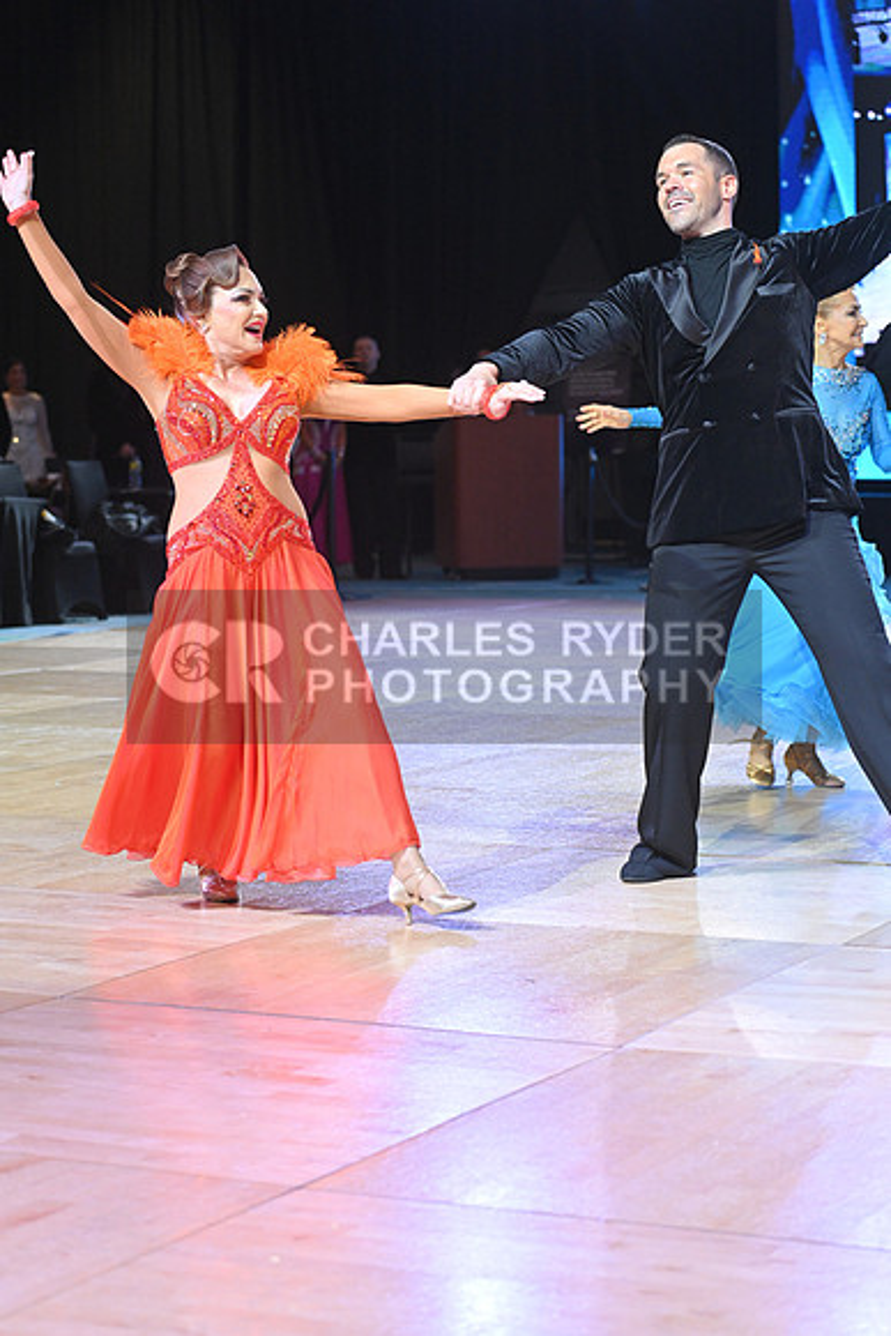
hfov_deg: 16.1
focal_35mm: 85
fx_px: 3153
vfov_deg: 23.9
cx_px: 446
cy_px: 668
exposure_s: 1/250
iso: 2000
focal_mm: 85
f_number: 4
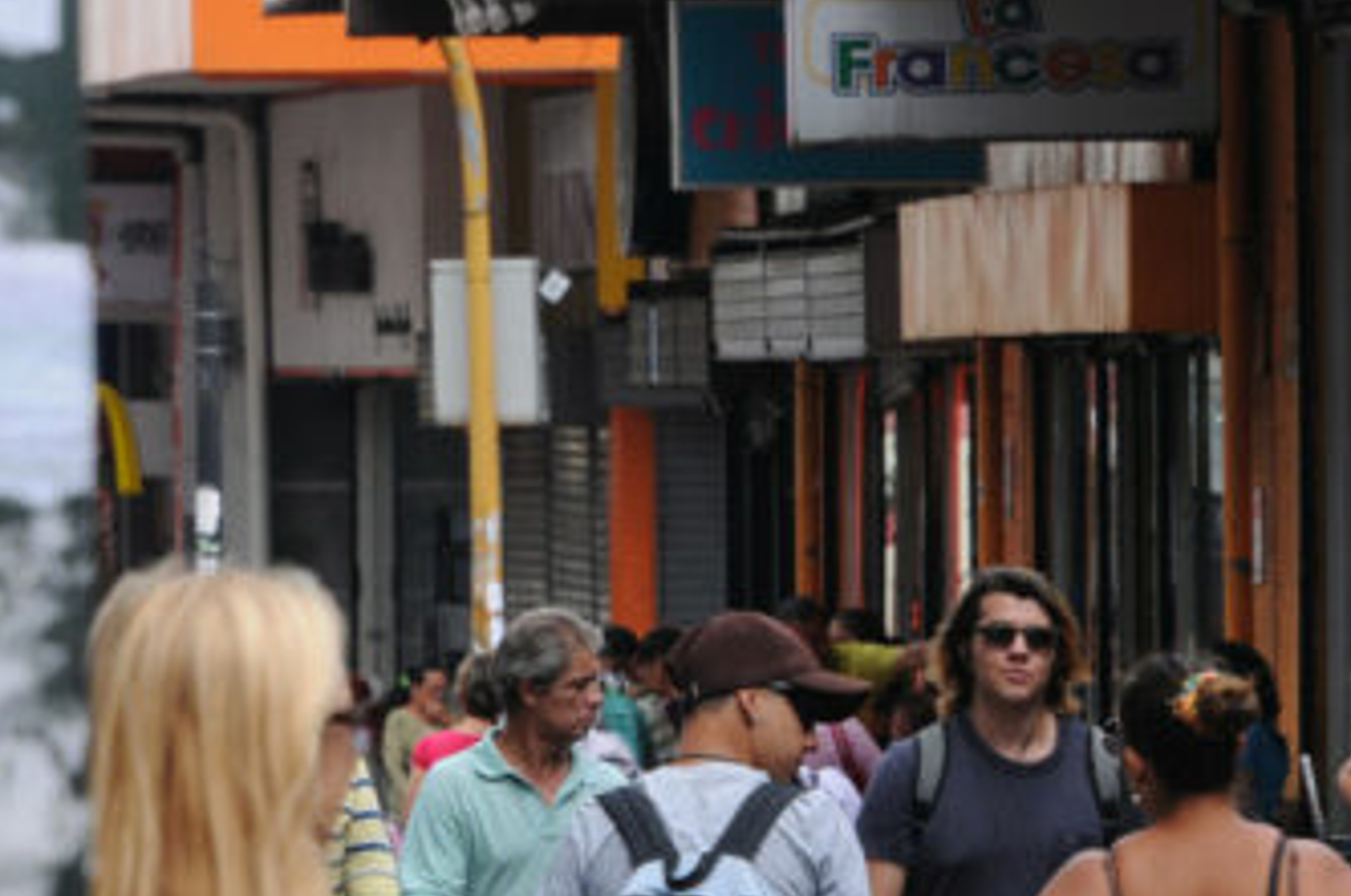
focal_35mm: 504
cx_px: 1408
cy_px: 780
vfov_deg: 2.7
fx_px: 18886
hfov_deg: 4.1
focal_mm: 160
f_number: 8
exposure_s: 1/160
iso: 200
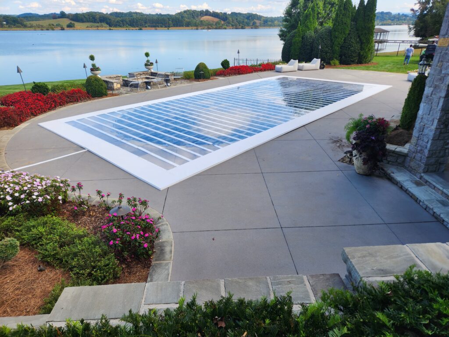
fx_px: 298
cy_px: 168
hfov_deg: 73.9
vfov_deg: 58.9
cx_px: 224
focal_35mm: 23
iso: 20
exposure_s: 1/650
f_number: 1.8
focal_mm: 5.4
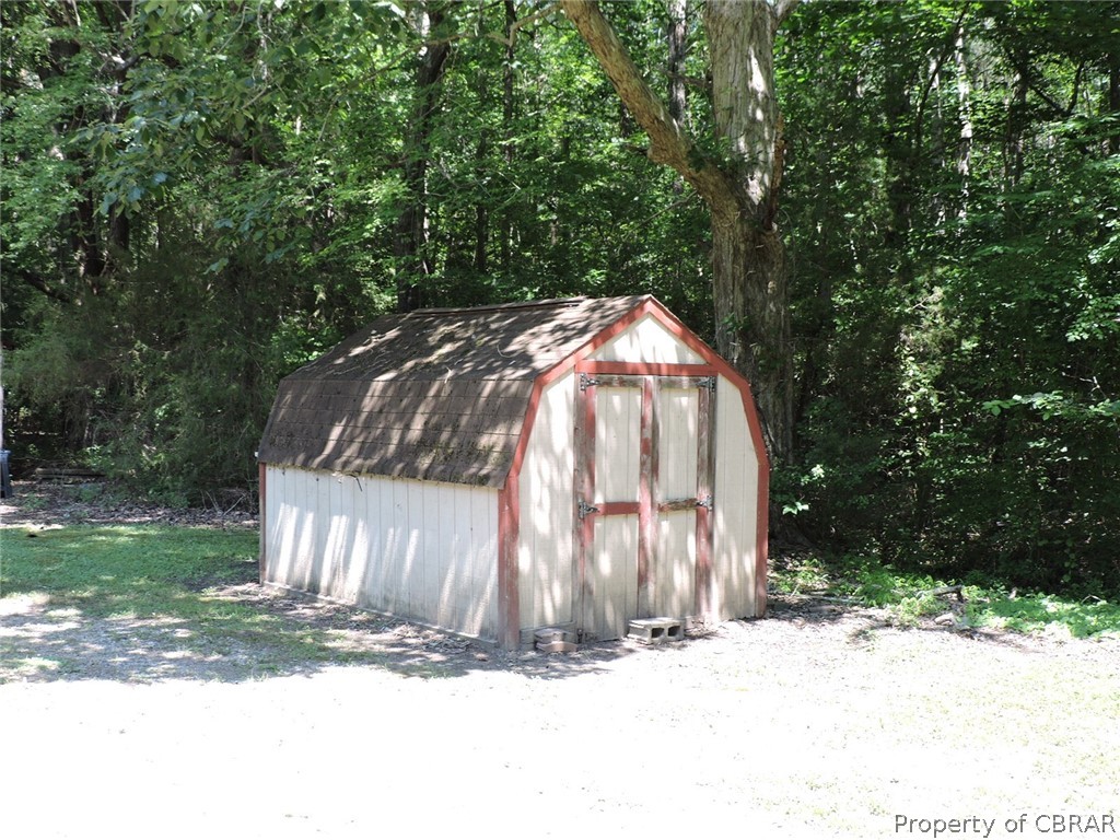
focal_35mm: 40
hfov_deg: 46.8
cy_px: 420
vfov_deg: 36.0
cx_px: 560
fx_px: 1294
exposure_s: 1/100
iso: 100
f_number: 3.3
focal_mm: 7.1
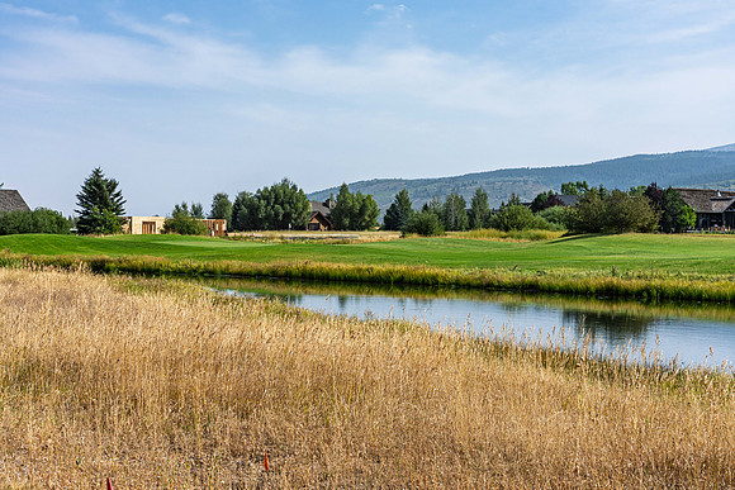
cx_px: 368
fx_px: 1205
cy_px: 245
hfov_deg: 33.9
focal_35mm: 59
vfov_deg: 23.0
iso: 200
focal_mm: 59
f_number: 9
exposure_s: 1/800
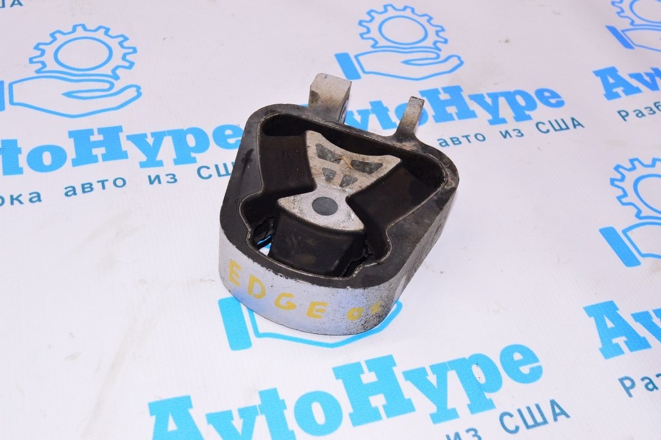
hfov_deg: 46.4
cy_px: 220
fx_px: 771
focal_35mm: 42
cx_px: 330
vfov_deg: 31.8
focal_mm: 28
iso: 1600
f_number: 8
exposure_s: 1/125
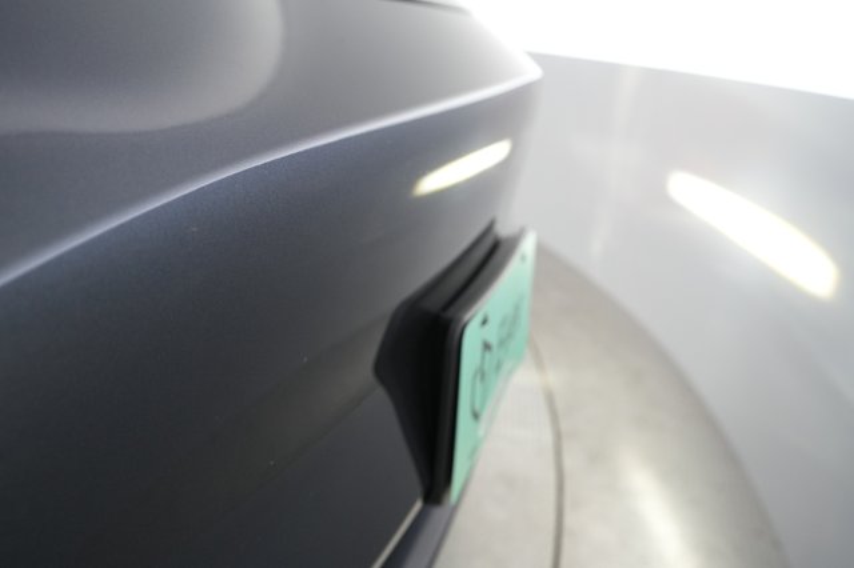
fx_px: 664
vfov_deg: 46.4
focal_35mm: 28
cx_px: 427
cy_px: 284
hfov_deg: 65.5
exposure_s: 1/100
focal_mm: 28
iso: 2500
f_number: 4.5
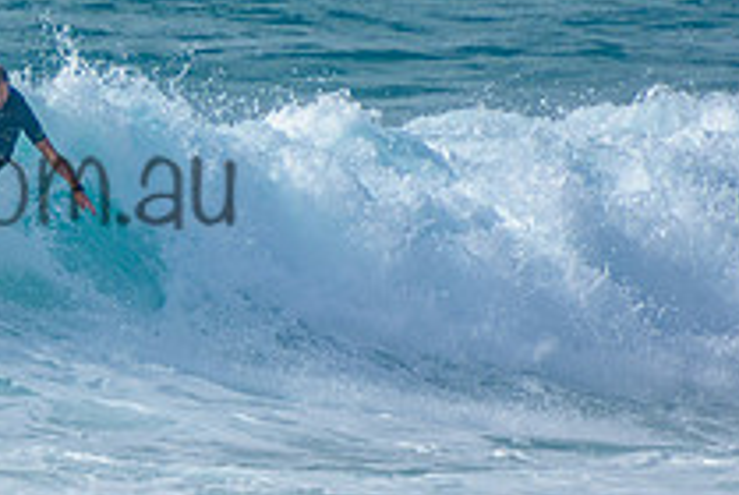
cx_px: -138
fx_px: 34165
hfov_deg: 1.2
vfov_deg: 0.8
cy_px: 143
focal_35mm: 1662
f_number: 5.6
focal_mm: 400
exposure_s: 1/2000
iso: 280
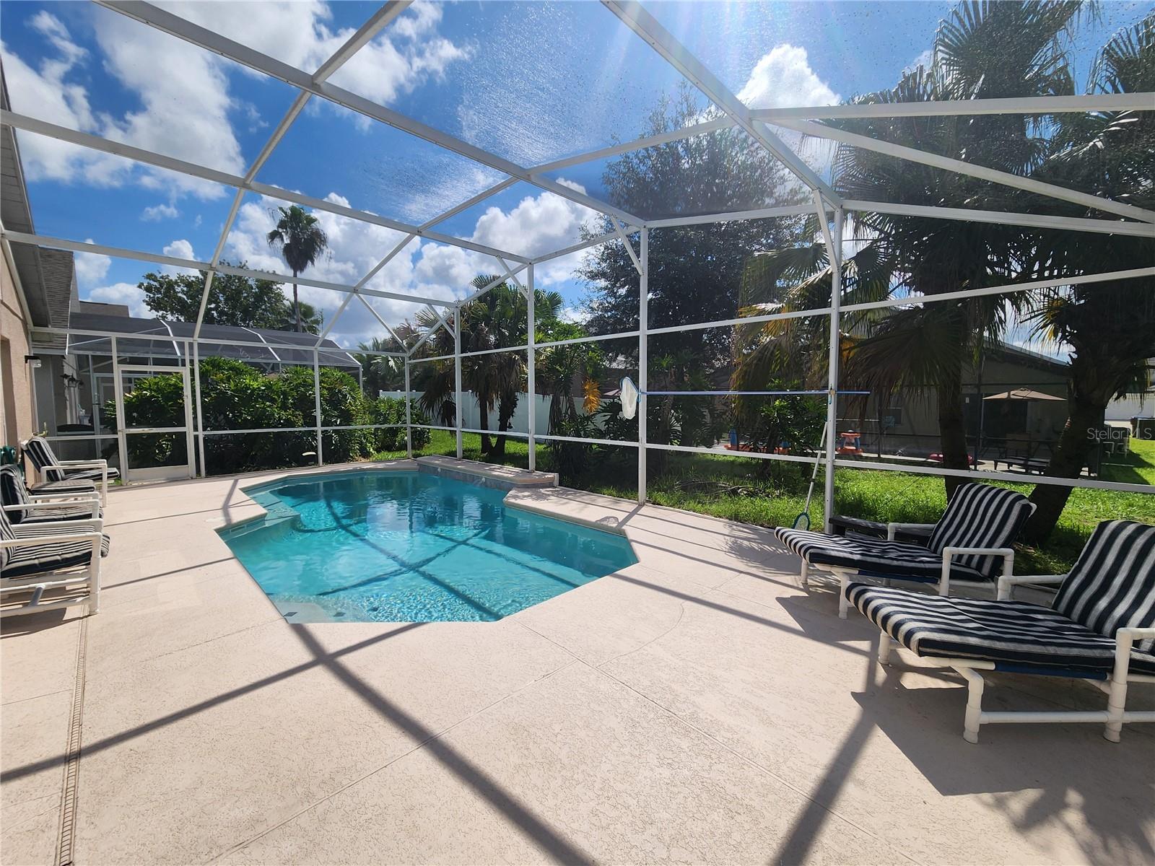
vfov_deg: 89.9
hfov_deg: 106.2
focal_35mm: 13
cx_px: 578
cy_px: 433
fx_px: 434
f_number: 2.2
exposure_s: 1/2021
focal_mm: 2.2
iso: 50
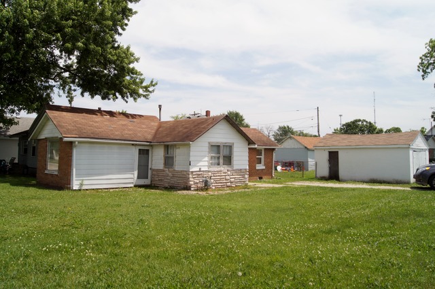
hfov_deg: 62.0
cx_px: 218
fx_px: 362
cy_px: 144
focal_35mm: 30
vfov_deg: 43.5
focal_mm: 20
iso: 100
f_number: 16
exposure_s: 1/160
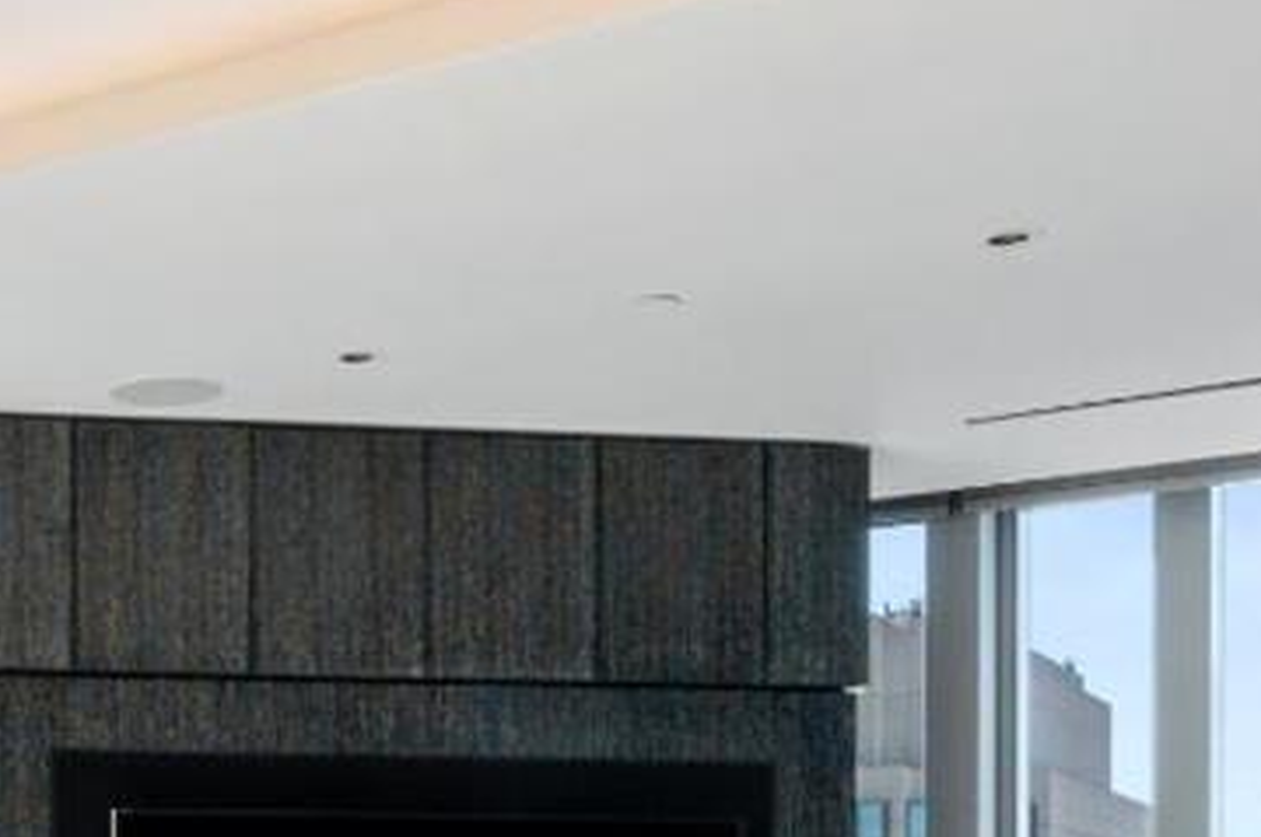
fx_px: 2239
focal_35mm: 64
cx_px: -60
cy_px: 1154
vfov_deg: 19.2
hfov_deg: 29.0
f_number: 11
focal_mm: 16
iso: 400
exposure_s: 1/160
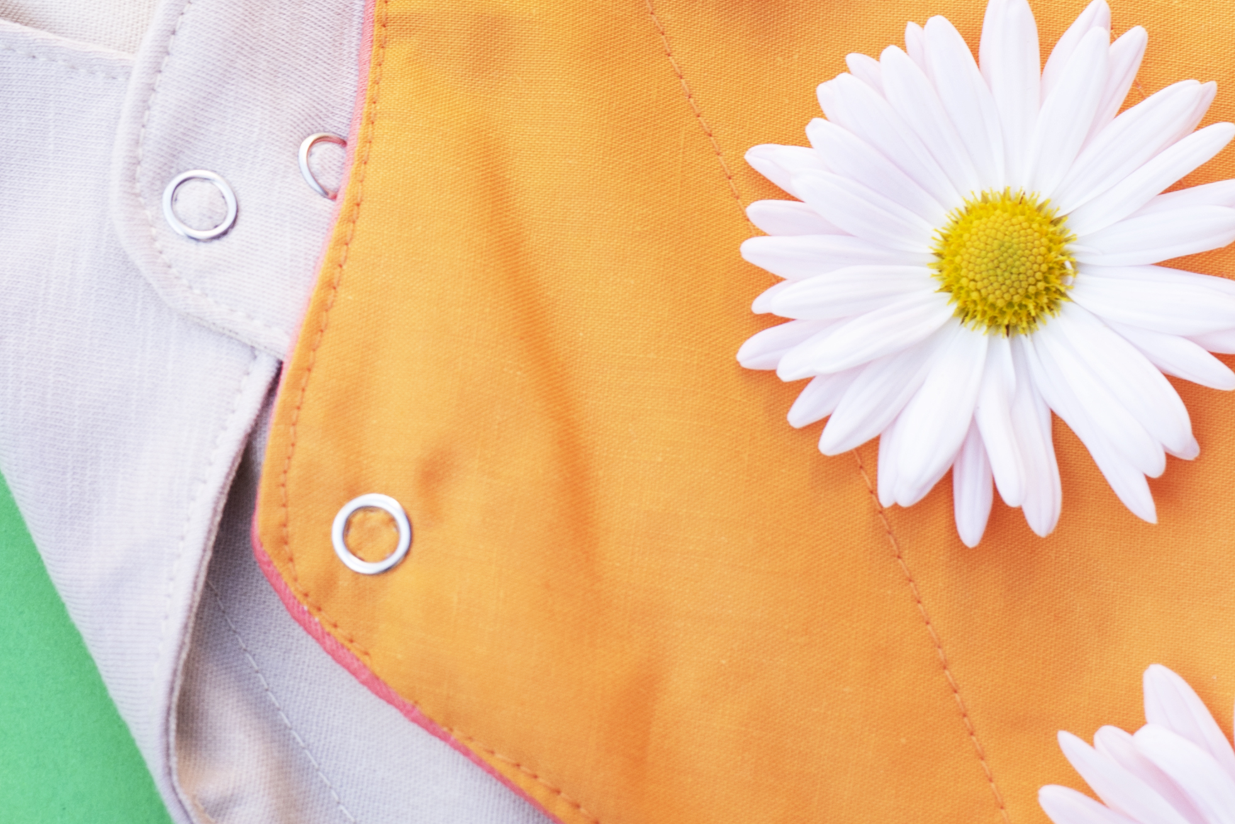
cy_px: -288
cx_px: 85
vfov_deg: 9.0
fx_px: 5147
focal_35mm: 150
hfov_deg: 13.5
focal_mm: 50
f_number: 5
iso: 100
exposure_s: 1/125
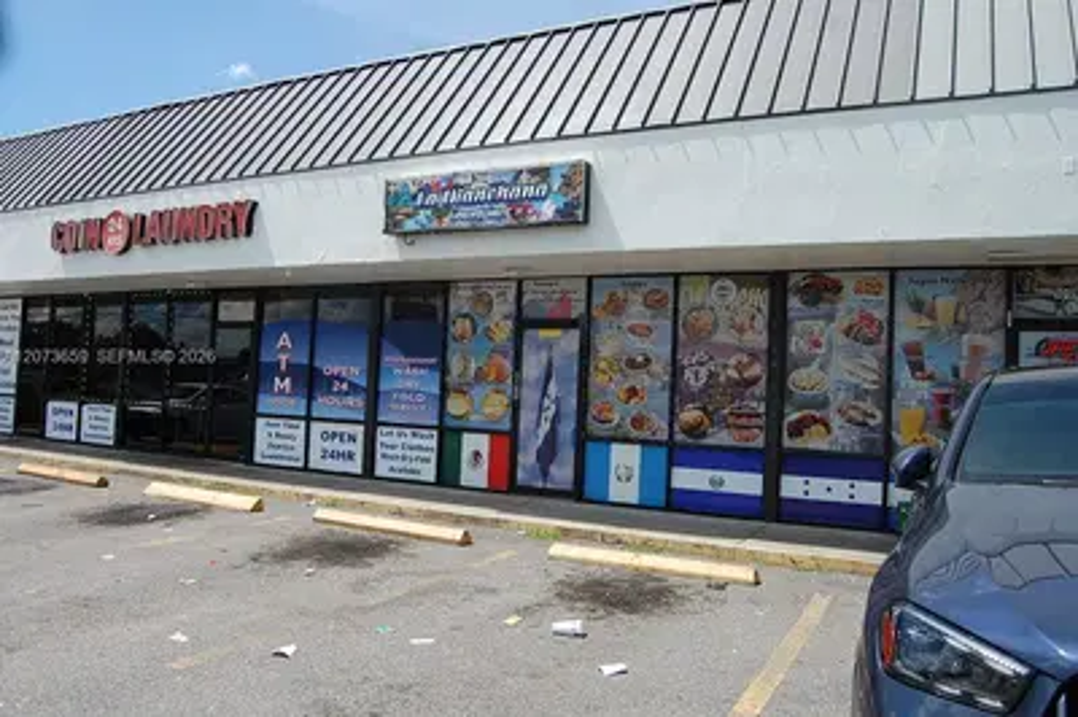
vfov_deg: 47.9
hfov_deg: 67.4
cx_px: 539
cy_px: 358
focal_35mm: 27
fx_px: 808
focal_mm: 18
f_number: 8
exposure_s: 1/250
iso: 200
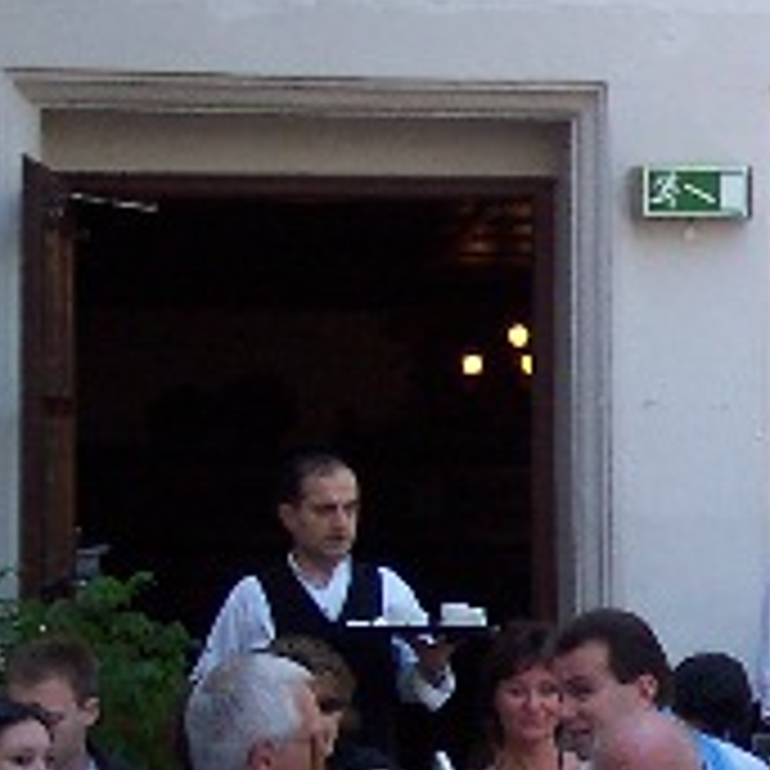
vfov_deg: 11.1
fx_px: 3951
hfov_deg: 10.5
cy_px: 464
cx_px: 1360
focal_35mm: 157
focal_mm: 8
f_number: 2.8
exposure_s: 1/350
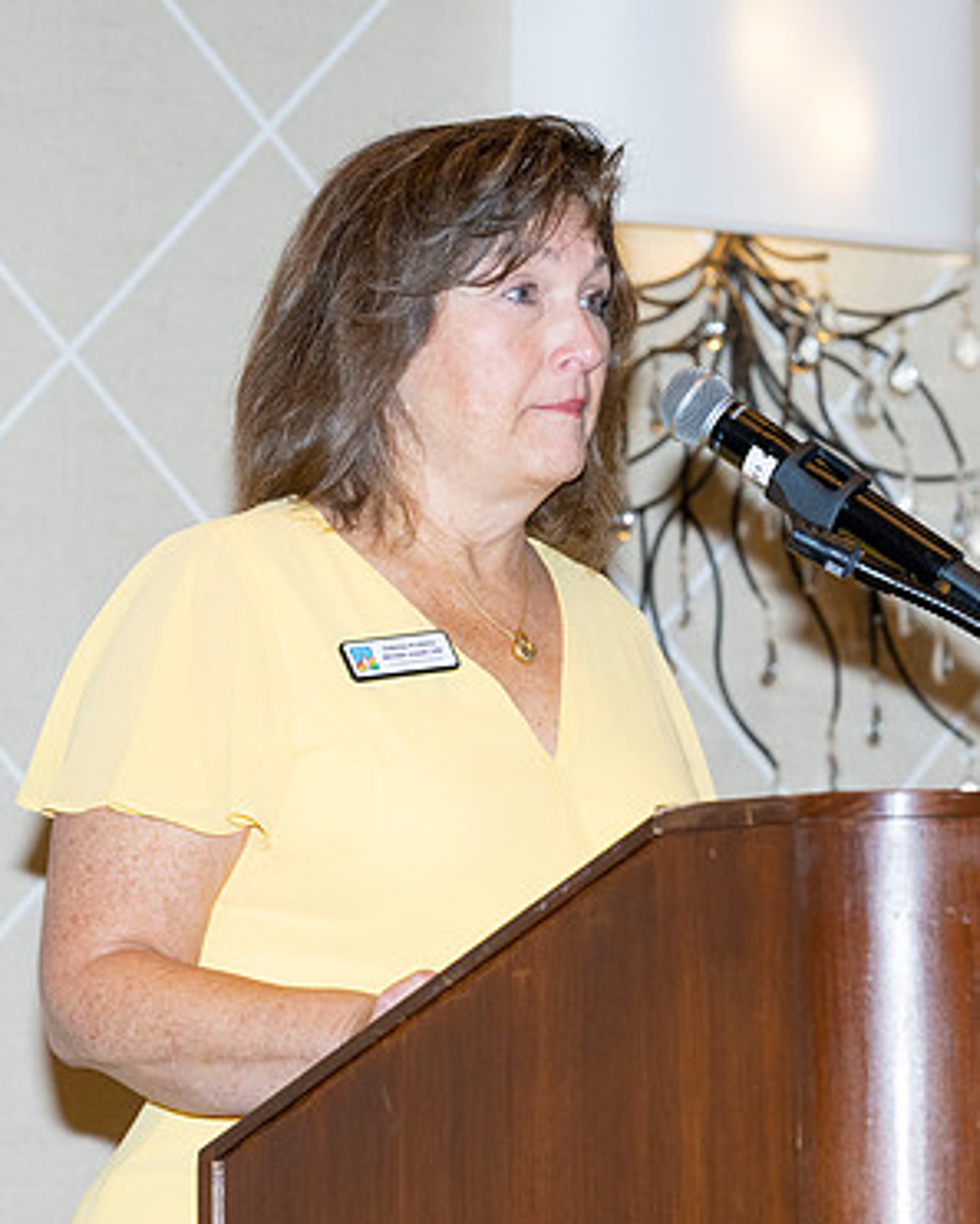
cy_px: 614
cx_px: 611
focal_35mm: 205
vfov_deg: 9.4
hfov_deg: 7.5
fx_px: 7429
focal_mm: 120
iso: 1000
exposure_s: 1/100
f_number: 5.6
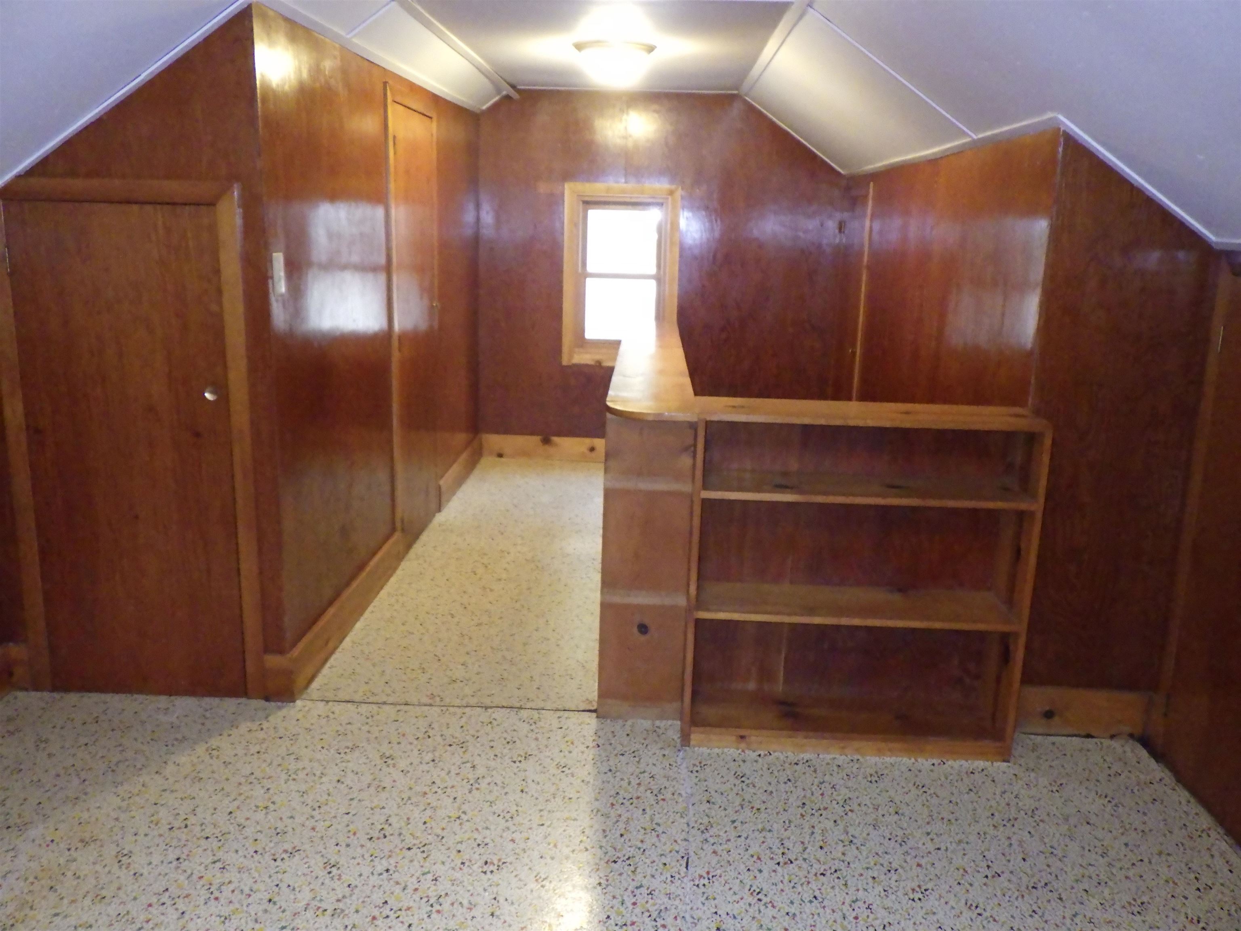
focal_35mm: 28
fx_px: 1004
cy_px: 466
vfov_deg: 49.7
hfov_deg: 63.4
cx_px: 620
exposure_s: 1/40
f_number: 3.5
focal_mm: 5
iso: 1600
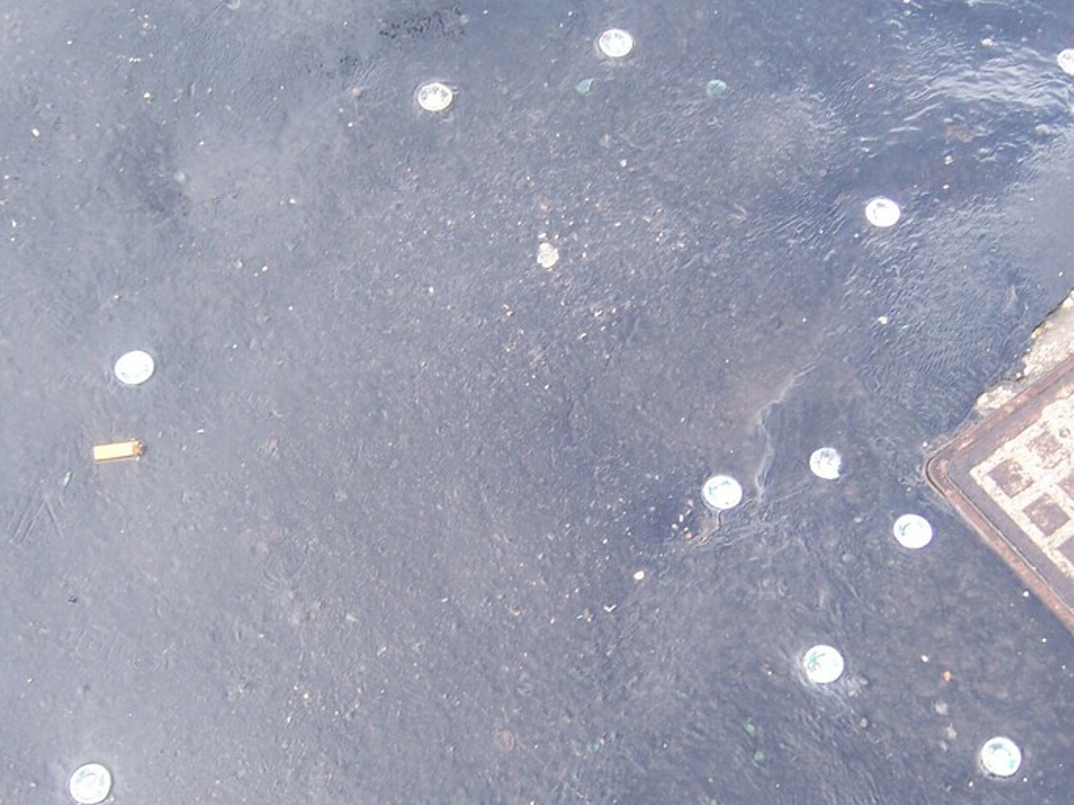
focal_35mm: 56
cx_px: 611
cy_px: 420
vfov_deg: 26.1
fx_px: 1737
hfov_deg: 34.3
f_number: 2.8
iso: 80
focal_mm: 6.2
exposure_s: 1/80
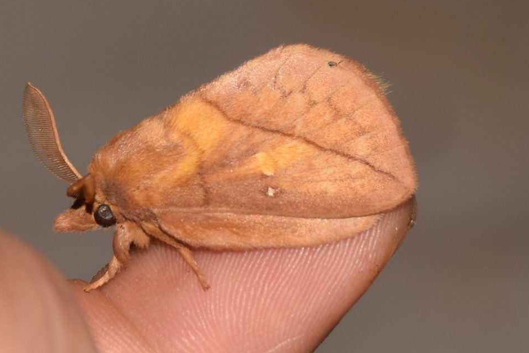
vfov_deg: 6.5
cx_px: 265
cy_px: 175
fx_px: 3115
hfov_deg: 9.7
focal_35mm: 212
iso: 100
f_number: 13
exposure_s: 1/160
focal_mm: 140
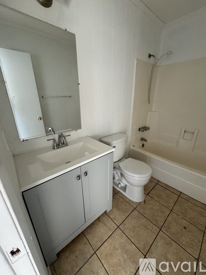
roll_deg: +1.1
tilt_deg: -20.1
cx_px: 103
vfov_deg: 102.1
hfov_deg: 85.7
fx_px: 111
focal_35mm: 14
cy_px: 138
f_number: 2.2
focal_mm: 2.22
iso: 250
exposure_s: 1/99
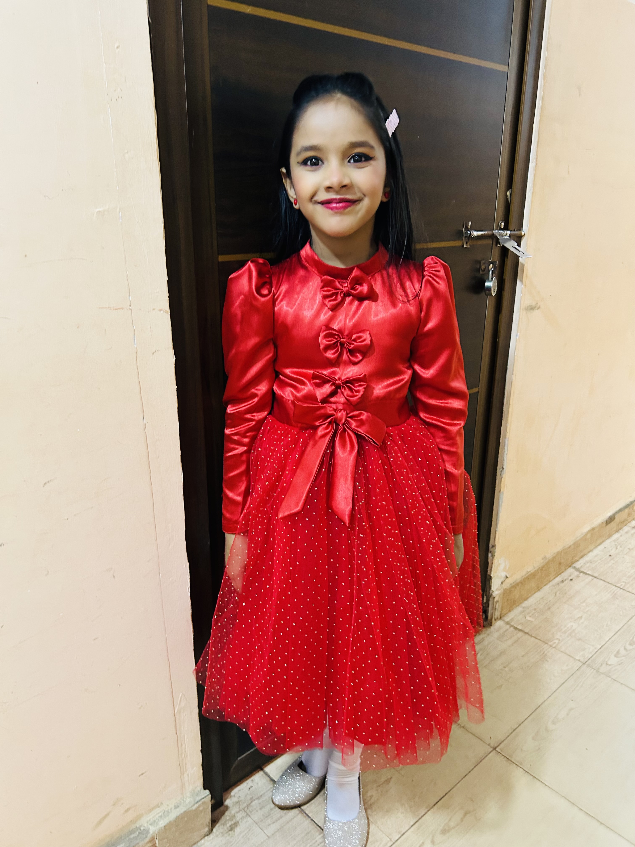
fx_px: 636
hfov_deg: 53.1
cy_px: 424
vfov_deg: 67.3
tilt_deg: -19.7
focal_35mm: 26
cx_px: 318
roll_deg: -1.9
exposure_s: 1/33
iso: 400
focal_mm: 5.7
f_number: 1.5
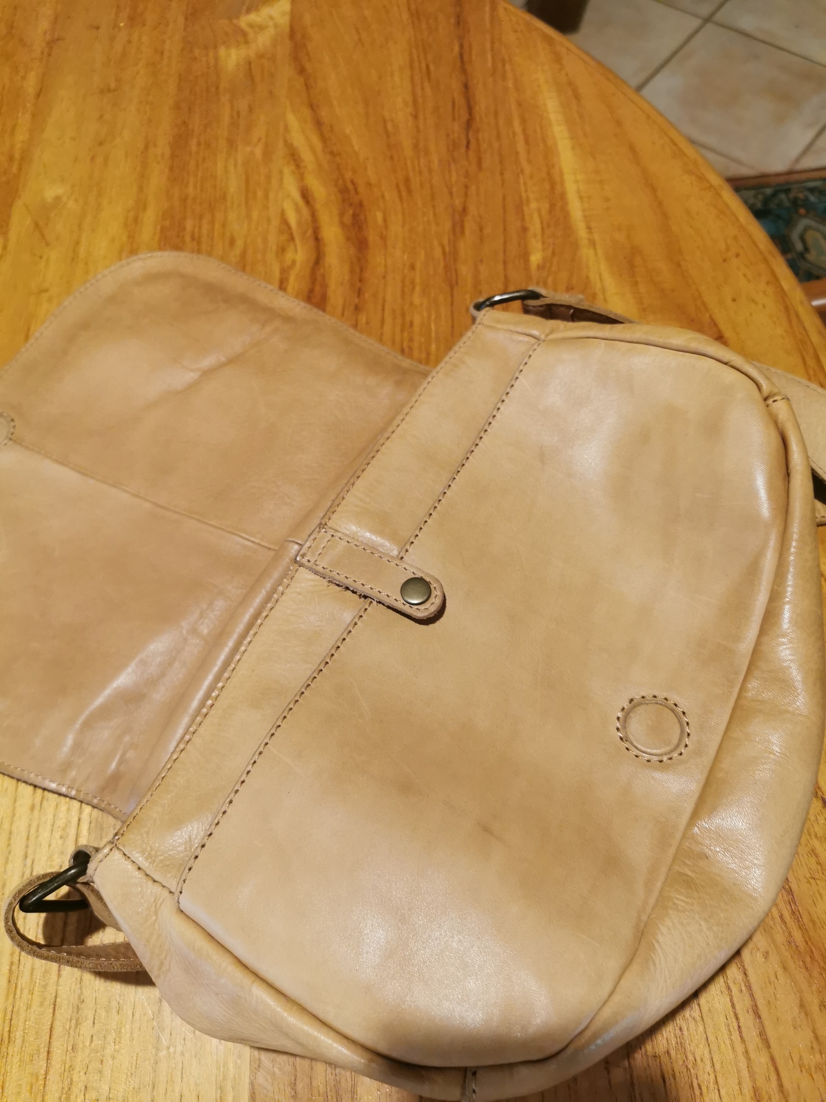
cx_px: 413
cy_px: 551
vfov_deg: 65.3
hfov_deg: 51.4
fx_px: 859
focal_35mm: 27
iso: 160
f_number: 1.6
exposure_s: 1/50
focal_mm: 5.56
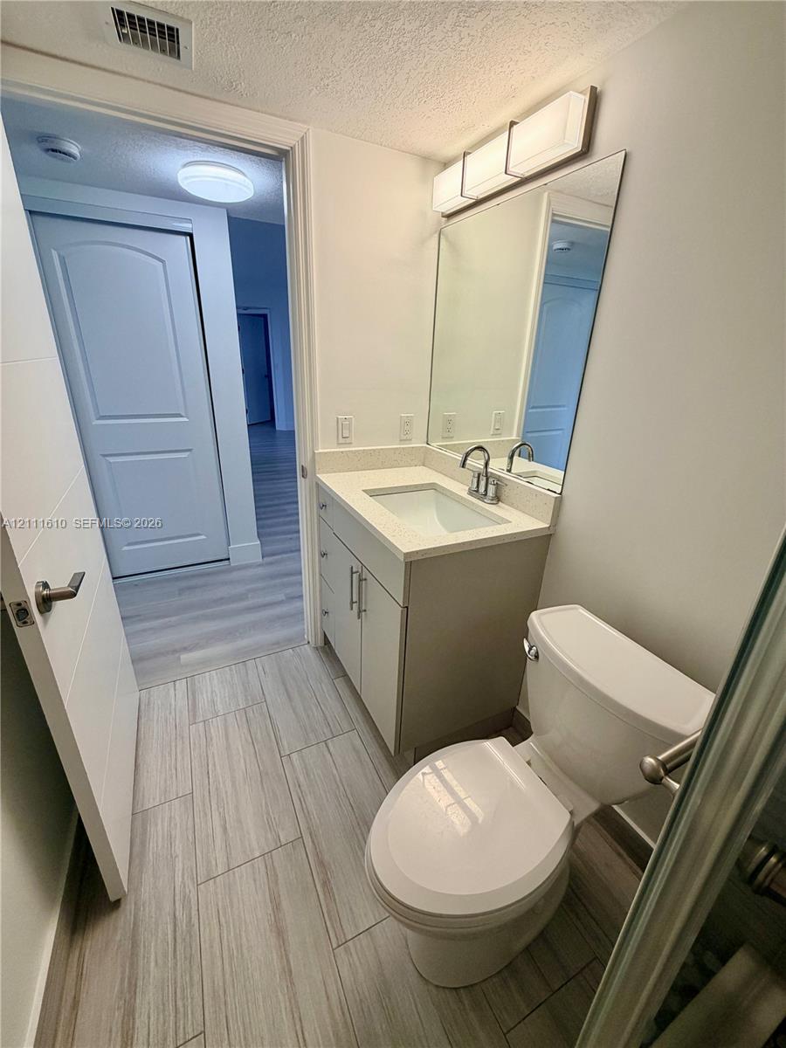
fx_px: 424
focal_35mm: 14
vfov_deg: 102.1
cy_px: 524
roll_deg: -2.0
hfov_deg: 85.7
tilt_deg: -21.9
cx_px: 393
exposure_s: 1/120
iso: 100
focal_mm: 2.22
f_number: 2.2
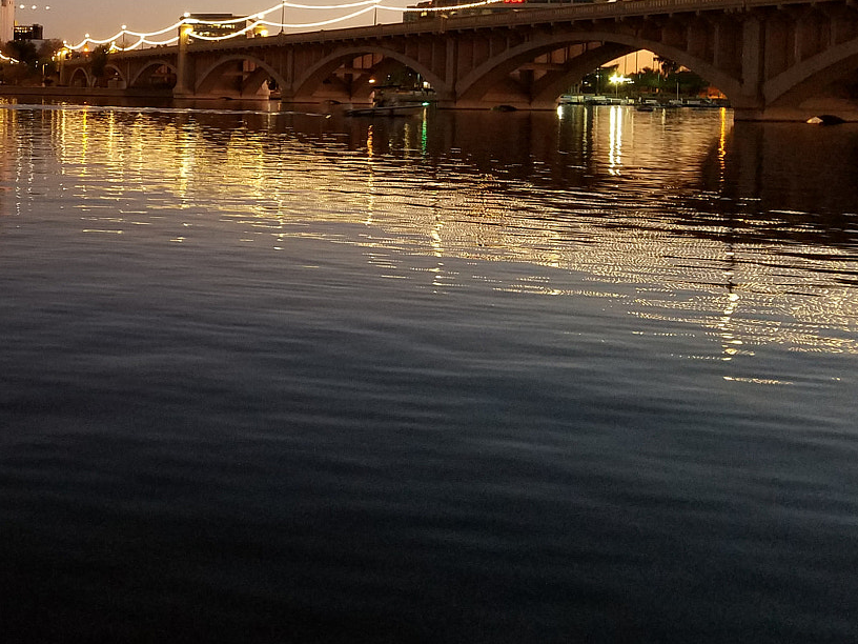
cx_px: 66
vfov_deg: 27.6
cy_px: 73
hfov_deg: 35.1
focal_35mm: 51
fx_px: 1264
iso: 200
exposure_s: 1/10
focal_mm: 4.2
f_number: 1.7
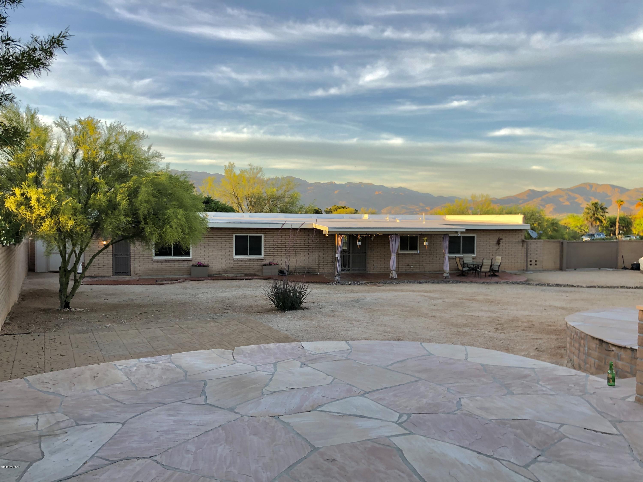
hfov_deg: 63.4
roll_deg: +0.0
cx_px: 322
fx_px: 520
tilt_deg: -3.0
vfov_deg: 49.7
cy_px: 241
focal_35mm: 28
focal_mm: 4
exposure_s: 1/137
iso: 20
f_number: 1.8
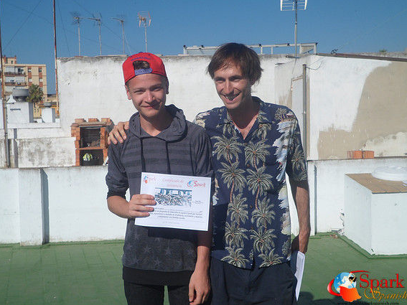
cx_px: 201
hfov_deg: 43.9
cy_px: 150
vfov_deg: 33.6
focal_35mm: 43
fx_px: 505
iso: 80
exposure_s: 1/180
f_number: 11.9
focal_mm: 7.8
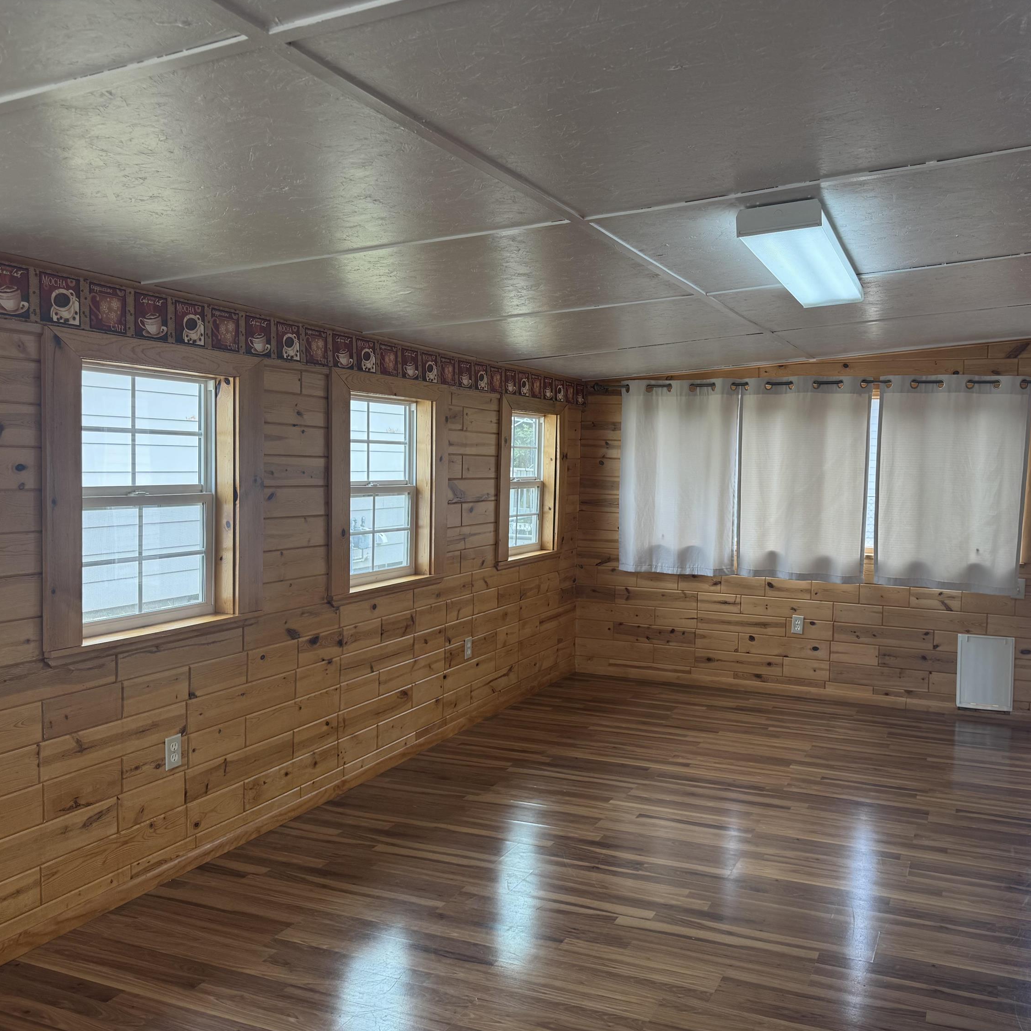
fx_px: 977
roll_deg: -1.9
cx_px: 615
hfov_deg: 55.2
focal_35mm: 29
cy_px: 526
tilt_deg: -3.7
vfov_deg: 55.6
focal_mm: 6.76
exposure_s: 1/181
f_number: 1.78
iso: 80
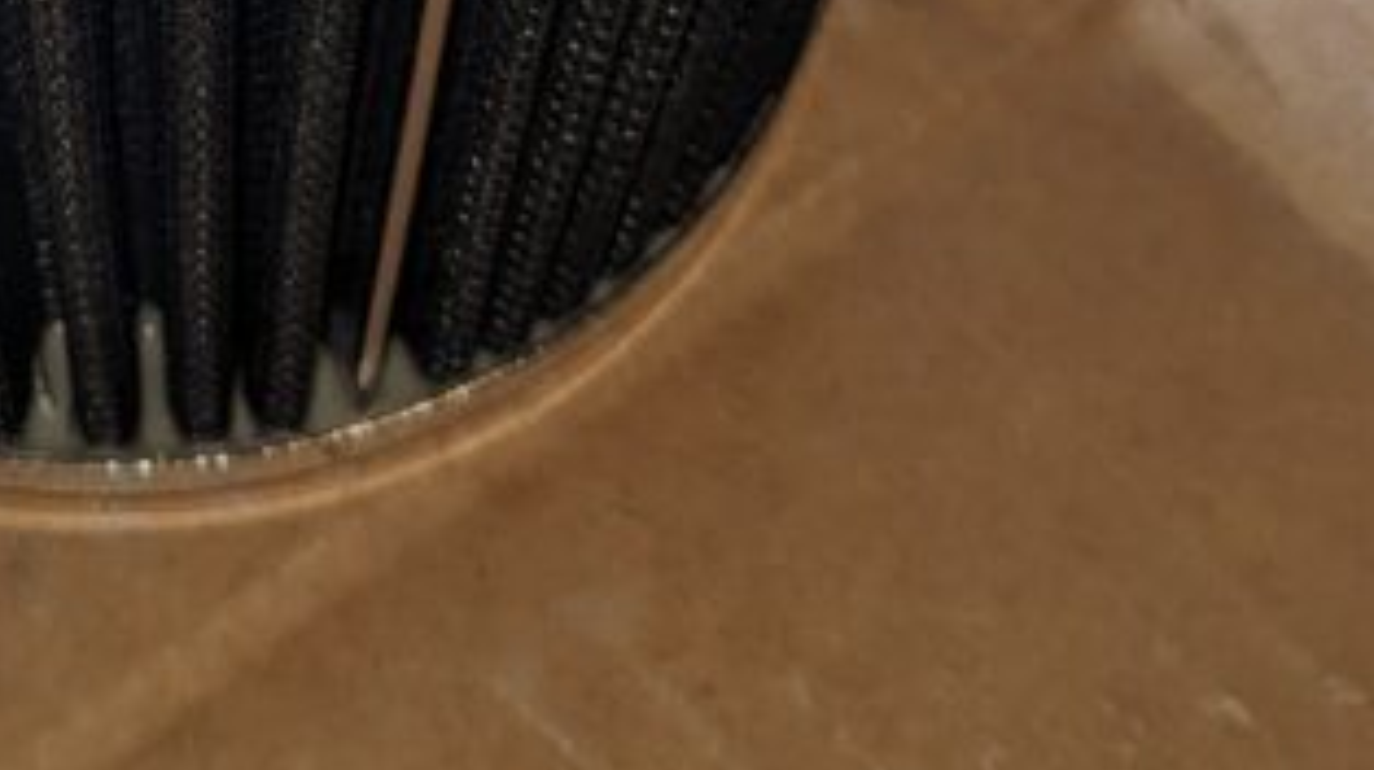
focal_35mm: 96
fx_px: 3495
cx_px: 88
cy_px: -661
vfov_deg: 11.6
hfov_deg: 21.6
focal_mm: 4.38
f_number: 1.73
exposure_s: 1/120
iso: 63
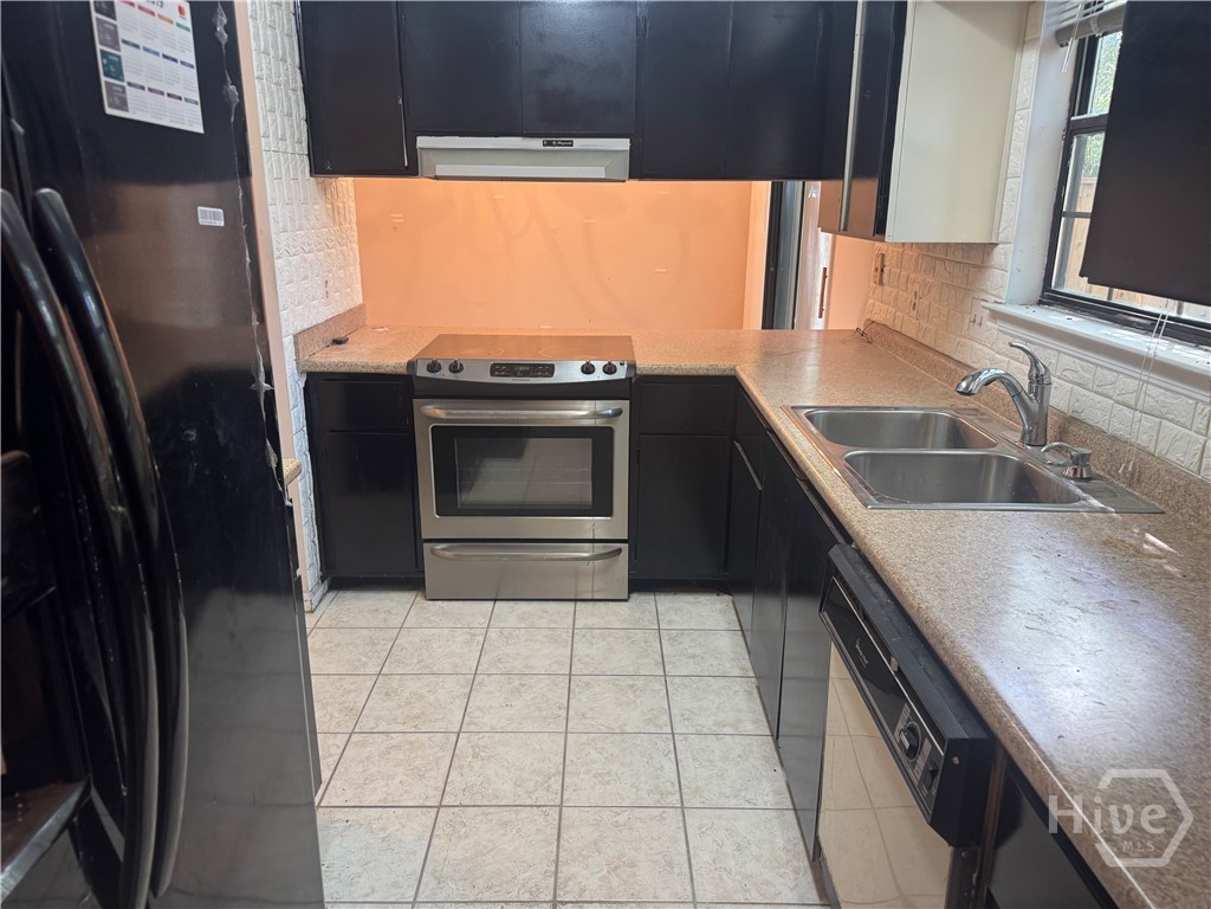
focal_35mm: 24
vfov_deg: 56.8
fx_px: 840
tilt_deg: -19.1
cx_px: 606
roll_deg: +0.1
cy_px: 454
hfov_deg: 71.6
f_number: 1.78
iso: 200
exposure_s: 1/60
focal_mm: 6.76
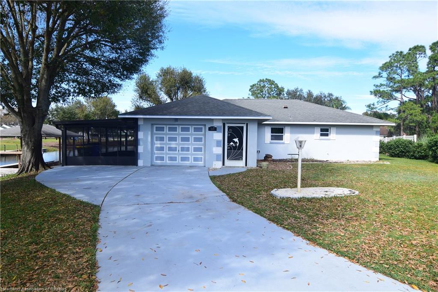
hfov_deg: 77.3
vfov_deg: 56.2
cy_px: 146
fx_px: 274
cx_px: 219
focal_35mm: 22
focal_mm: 15
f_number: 8
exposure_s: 1/250
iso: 200
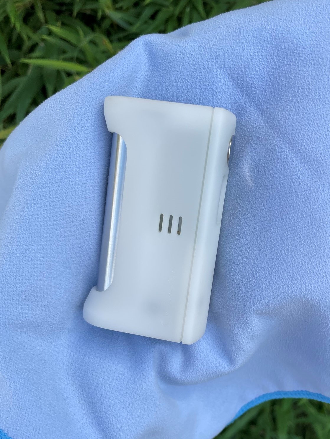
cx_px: 165
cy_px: 220
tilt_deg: -63.5
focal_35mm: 26
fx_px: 331
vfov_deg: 67.3
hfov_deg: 53.1
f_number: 1.6
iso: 32
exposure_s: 1/1289
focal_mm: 4.2
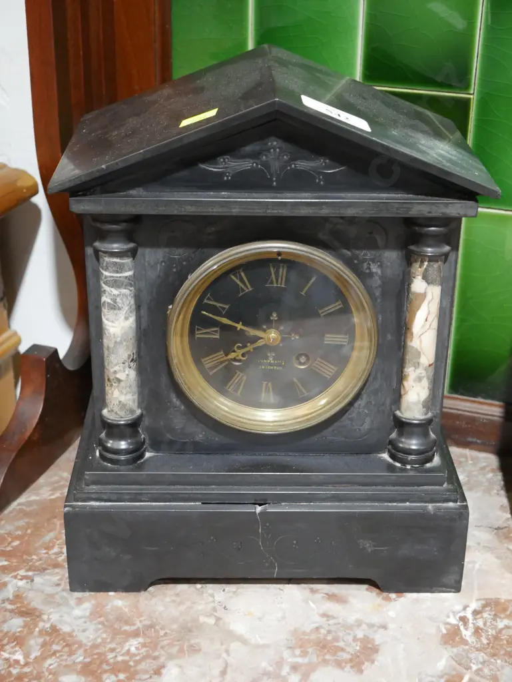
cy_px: 341
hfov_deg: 27.1
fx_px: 1064
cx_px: 256
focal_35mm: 54
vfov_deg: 35.5
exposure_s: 1/60
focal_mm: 27
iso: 2500
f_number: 5.3
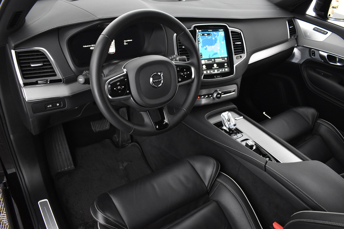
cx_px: 172
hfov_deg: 67.4
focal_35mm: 27
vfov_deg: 47.9
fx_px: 258
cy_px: 114
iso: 3200
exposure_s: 1/25
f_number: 3.5
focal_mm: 18
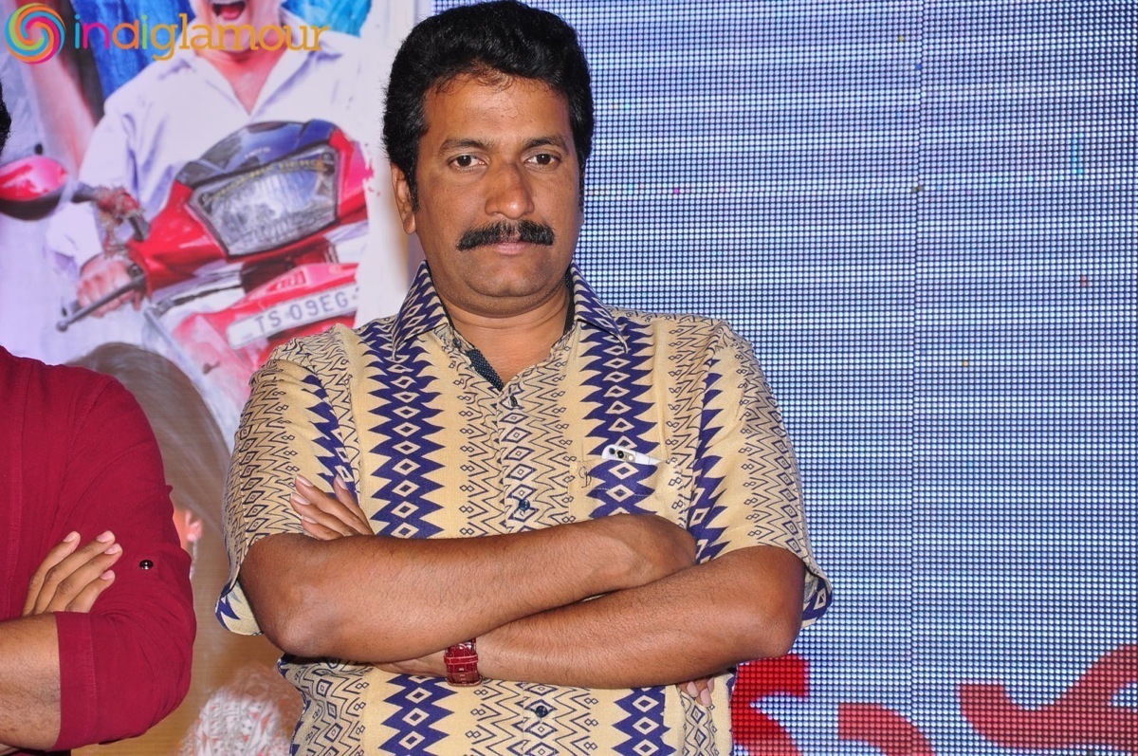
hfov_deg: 13.1
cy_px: 378
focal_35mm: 158
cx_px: 569
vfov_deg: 8.7
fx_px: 4973
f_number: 8
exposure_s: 1/125
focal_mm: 105
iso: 400
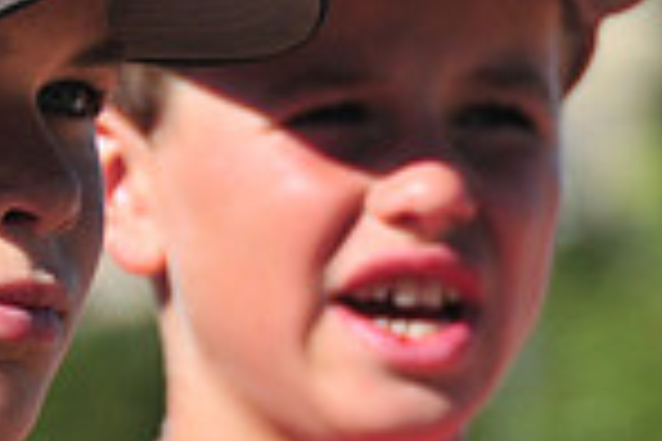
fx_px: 14140
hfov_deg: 2.7
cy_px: 245
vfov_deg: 1.8
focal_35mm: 769
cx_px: 639
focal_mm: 130
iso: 200
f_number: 5.6
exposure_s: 1/1000
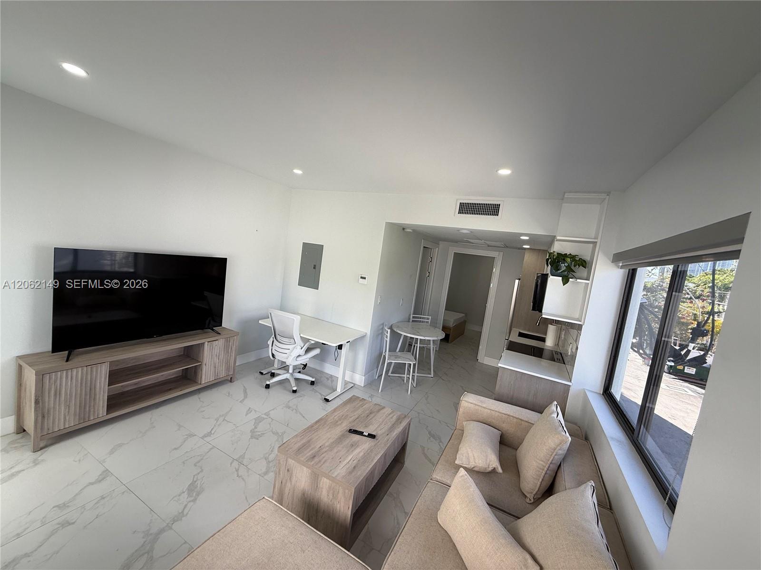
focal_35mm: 14
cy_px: 285
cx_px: 380
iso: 50
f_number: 2.2
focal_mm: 2.22
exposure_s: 1/153
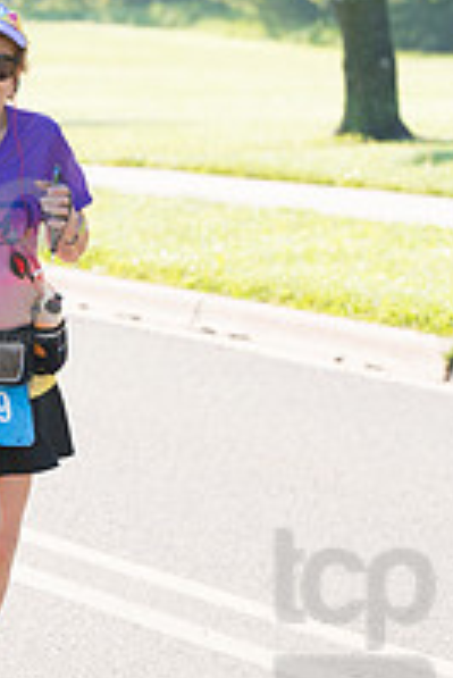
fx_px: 5200
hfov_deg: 5.0
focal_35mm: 276
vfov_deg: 7.5
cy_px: 252
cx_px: -20
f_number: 5.6
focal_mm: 122
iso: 1250
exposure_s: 1/1250
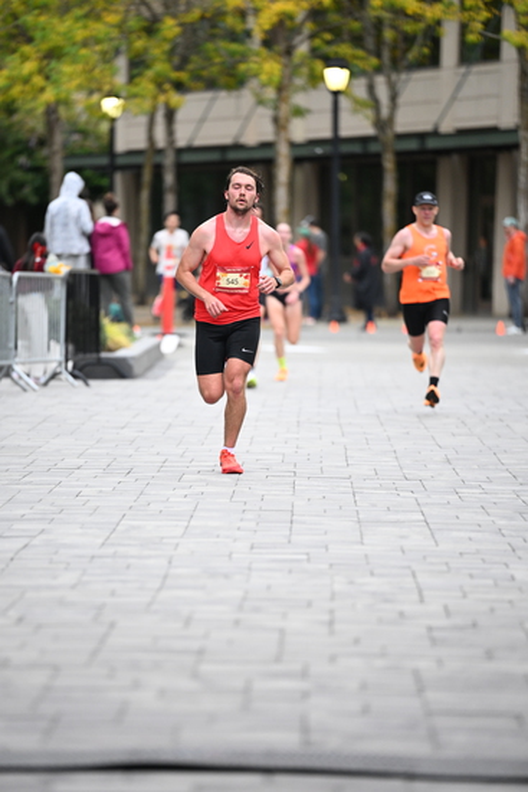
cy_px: 396
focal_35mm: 200
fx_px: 4397
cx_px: 264
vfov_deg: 10.3
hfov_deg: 6.9
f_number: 2.8
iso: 1600
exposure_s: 1/1000
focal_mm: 200
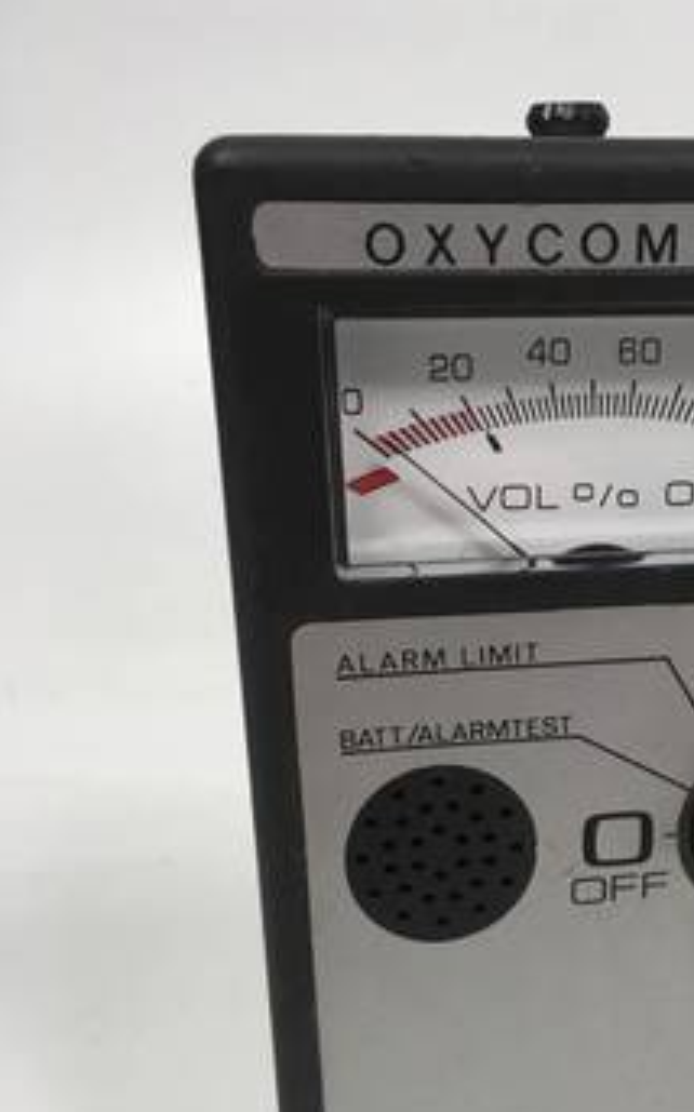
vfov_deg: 45.7
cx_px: 580
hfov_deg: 29.0
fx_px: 1303
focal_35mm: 43
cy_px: 716
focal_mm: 4.15
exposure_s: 1/33
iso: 25
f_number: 2.2
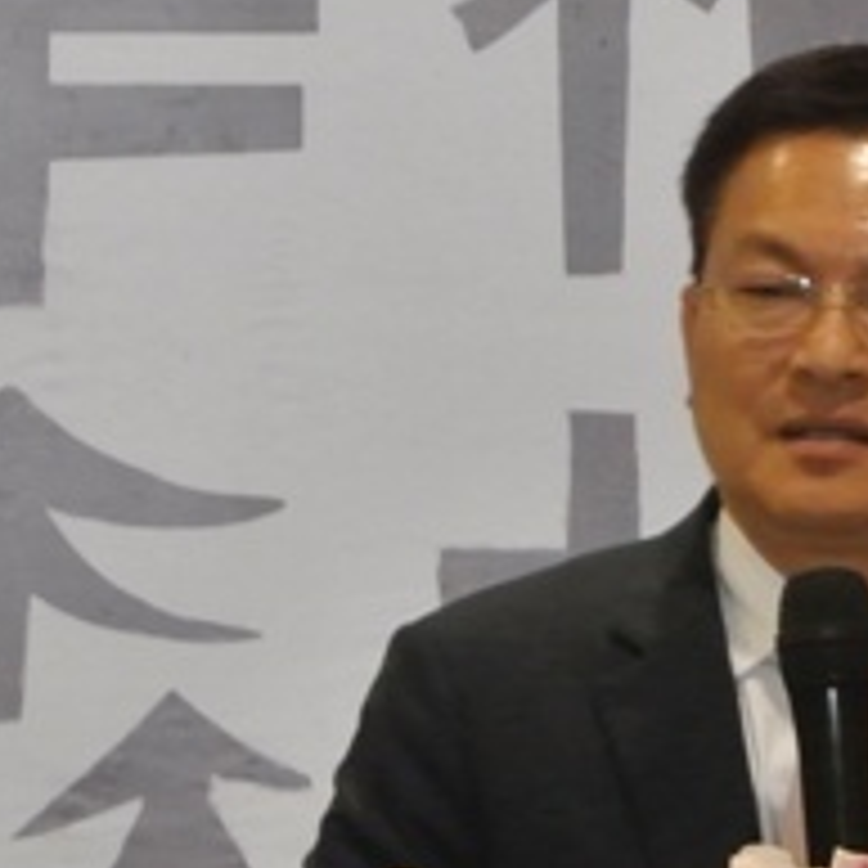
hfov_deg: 4.8
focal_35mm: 366
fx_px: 10383
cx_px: 908
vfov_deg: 4.8
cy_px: 839
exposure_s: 1/60
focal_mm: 30
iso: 800
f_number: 5.6
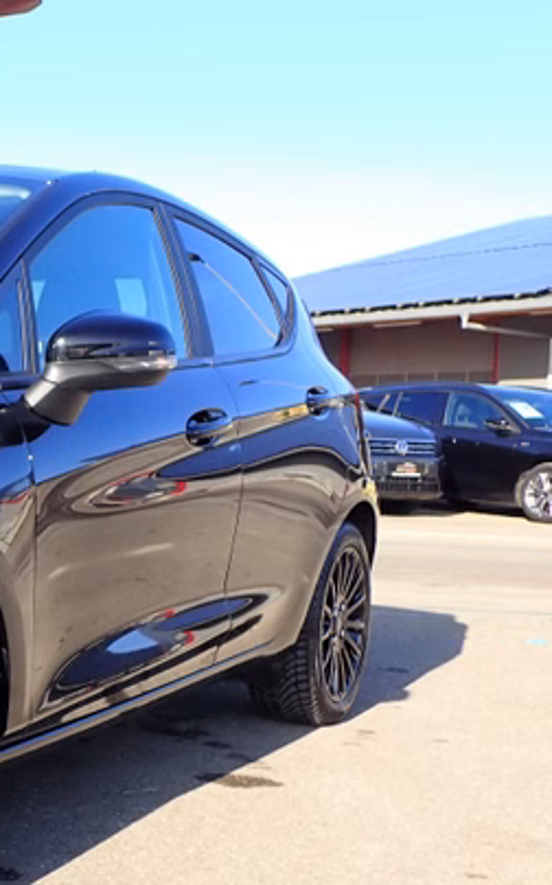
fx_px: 1519
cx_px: -307
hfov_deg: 18.1
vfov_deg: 32.5
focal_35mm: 63
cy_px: 491
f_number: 3.2
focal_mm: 5.4
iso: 100
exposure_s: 1/400
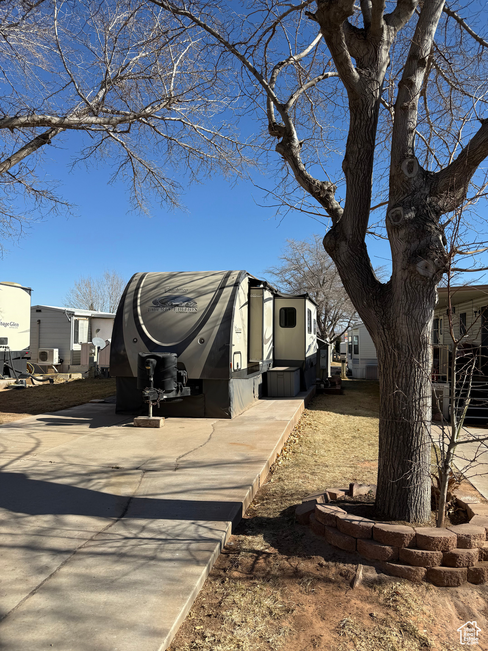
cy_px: 326
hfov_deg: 56.8
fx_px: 451
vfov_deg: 71.6
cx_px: 244
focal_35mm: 24
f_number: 1.78
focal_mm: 6.76
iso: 80
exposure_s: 1/4673
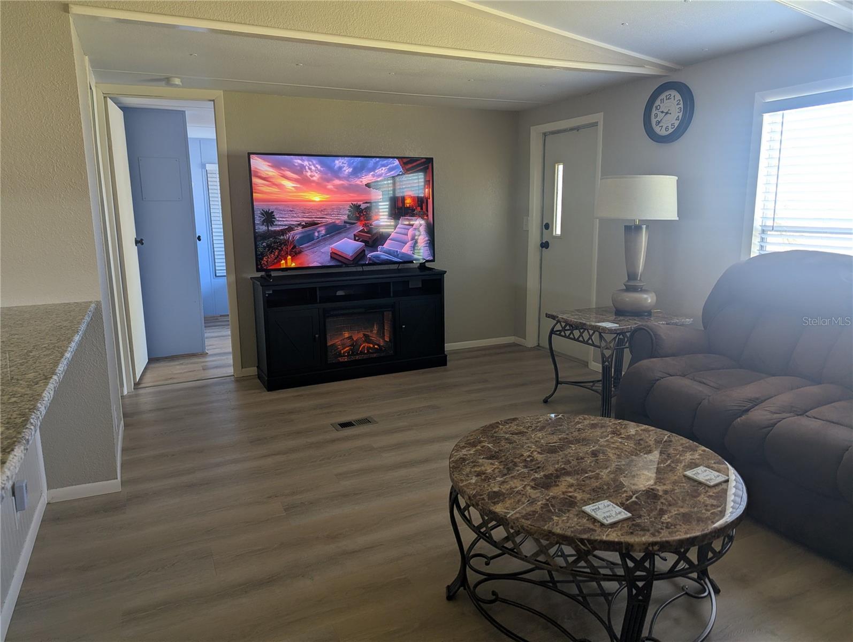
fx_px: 592
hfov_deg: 71.5
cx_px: 426
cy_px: 321
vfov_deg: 56.9
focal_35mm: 24
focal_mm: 6.81
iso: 46
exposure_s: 1/37.6
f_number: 1.85
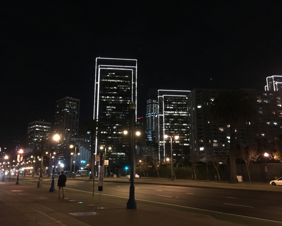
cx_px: 135
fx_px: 259
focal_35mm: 31
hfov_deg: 57.2
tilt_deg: +13.7
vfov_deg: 47.1
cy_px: 112
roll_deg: +0.4
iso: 640
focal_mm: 4.15
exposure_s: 1/15
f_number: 2.2
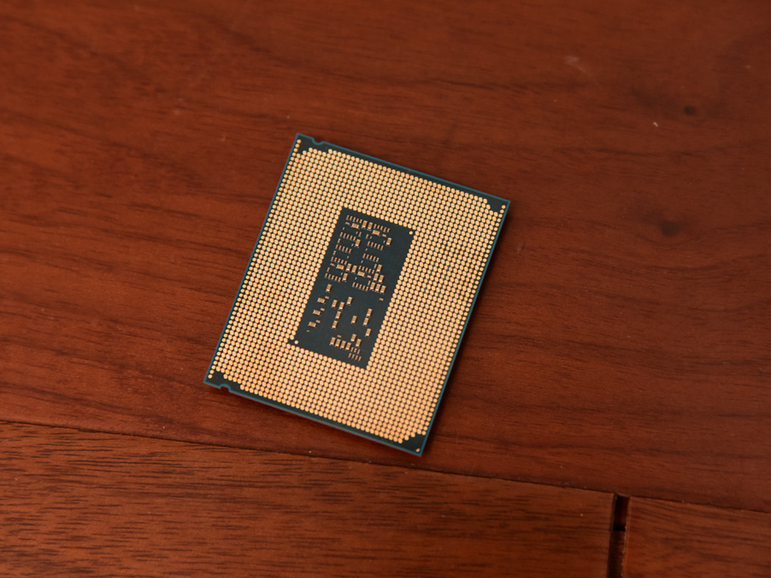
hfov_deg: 15.0
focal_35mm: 131
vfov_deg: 11.3
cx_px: 368
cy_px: 287
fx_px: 2919
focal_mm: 120
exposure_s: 1/60
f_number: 5.6
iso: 1600
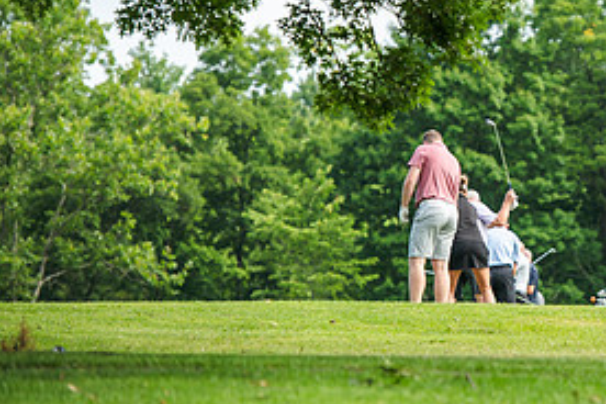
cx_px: 619
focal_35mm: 347
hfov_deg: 5.9
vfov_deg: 4.0
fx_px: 5841
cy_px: 144
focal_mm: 165
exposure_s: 1/320
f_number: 4
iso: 100
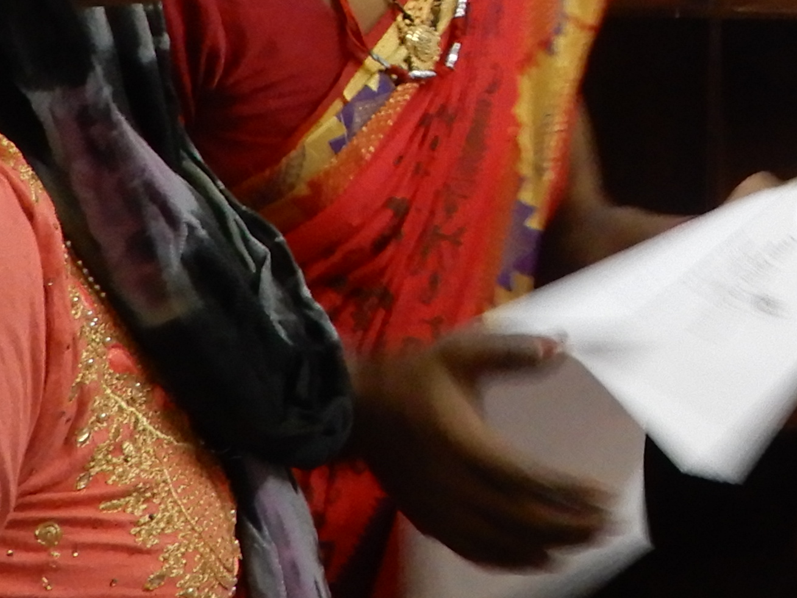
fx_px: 2740
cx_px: 946
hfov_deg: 15.9
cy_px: -61
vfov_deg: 12.2
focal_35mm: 119
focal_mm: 5.4
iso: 400
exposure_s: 1/15
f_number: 3.5
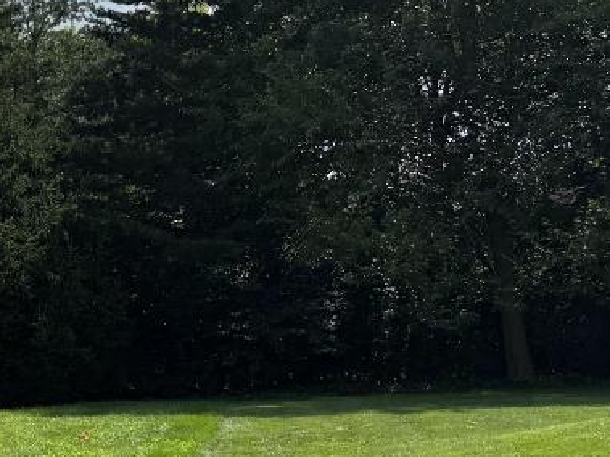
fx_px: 1674
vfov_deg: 15.5
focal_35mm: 95
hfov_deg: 17.1
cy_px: 265
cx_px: -481
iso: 100
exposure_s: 1/7353
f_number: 1.78
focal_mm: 6.76
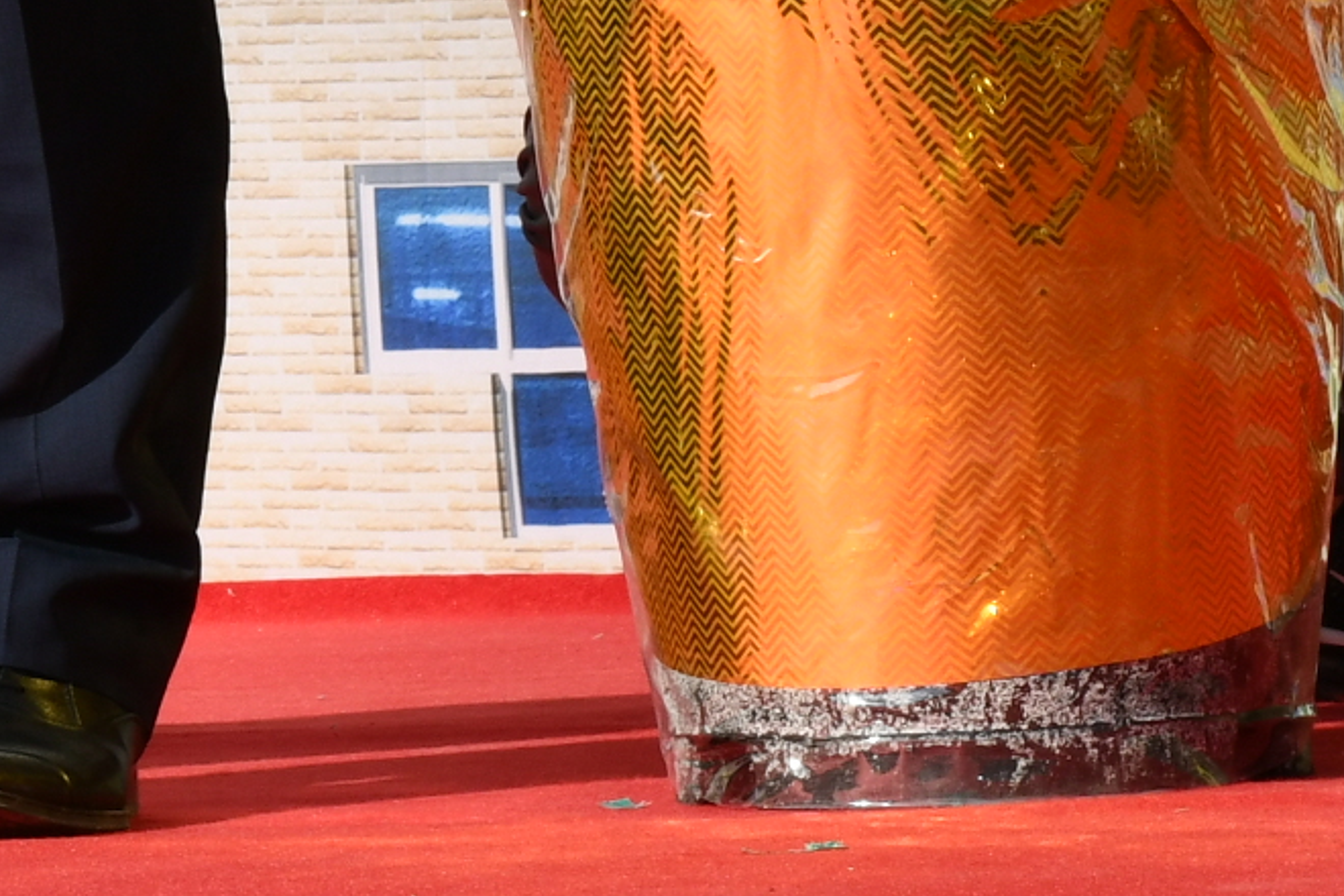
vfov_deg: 3.1
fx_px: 16351
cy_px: -1588
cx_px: -1120
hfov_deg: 4.7
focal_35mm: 438
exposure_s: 1/250
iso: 200
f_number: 13
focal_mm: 70
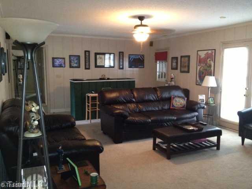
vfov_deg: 40.7
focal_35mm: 35
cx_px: 126
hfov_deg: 52.6
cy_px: 94
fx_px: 255
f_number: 2.4
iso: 640
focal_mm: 4.28
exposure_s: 1/16
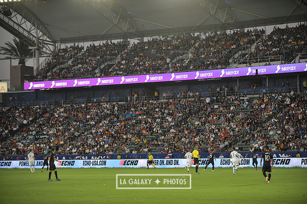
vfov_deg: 12.4
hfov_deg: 18.6
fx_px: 937
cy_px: 102
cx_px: 154
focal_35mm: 110
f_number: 2.8
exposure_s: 1/1000
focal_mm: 110
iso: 1250
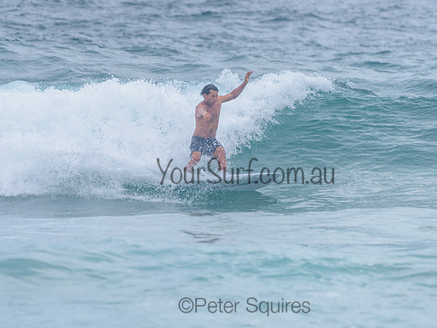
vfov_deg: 2.2
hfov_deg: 3.0
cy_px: 141
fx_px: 8410
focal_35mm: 666
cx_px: 189
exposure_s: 1/2000
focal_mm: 500
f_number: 5.6
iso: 160
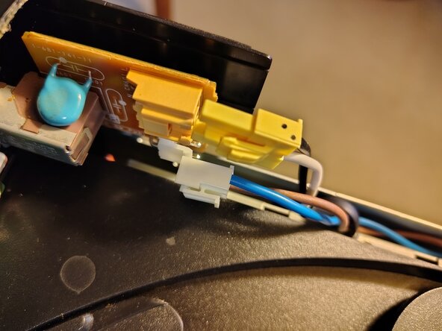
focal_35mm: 24
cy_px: 166
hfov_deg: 71.6
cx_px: 221
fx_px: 306
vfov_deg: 56.8
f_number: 1.8
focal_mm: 5.56
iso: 1476
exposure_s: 1/40
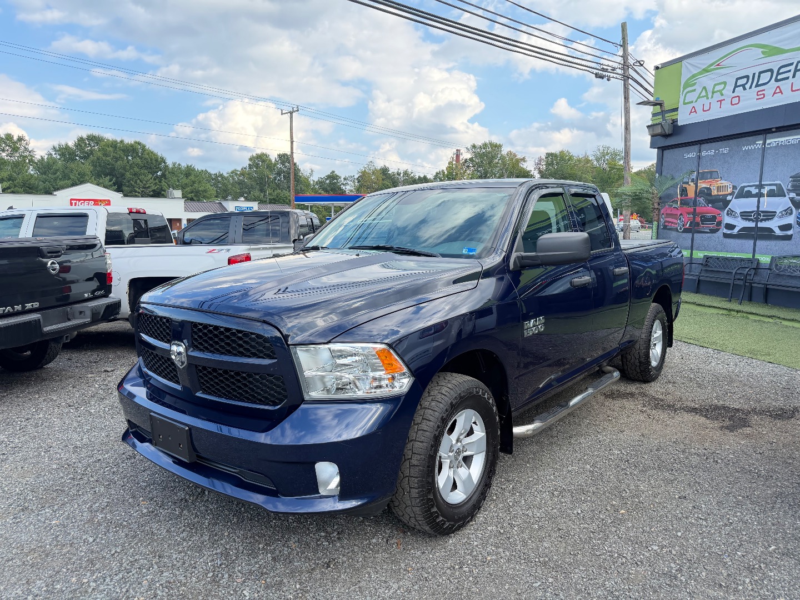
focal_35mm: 24
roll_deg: +0.4
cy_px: 300
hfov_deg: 71.6
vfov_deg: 56.8
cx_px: 400
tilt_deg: -8.6
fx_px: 555
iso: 100
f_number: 1.78
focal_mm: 6.76
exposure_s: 1/584
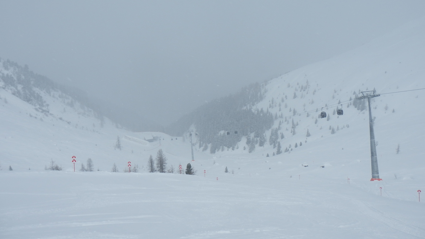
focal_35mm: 28
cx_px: 214
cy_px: 99
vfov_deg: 41.3
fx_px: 316
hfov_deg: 67.9
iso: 80
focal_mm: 4.5
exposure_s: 1/320
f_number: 8.7
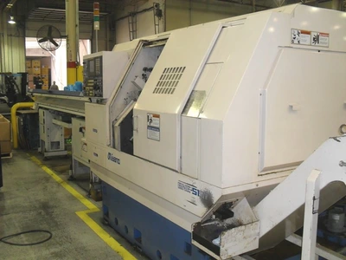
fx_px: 350
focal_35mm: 35
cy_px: 130
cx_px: 173
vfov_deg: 40.7
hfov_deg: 52.6
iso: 200
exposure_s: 1/45
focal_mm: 6.3
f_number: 3.2
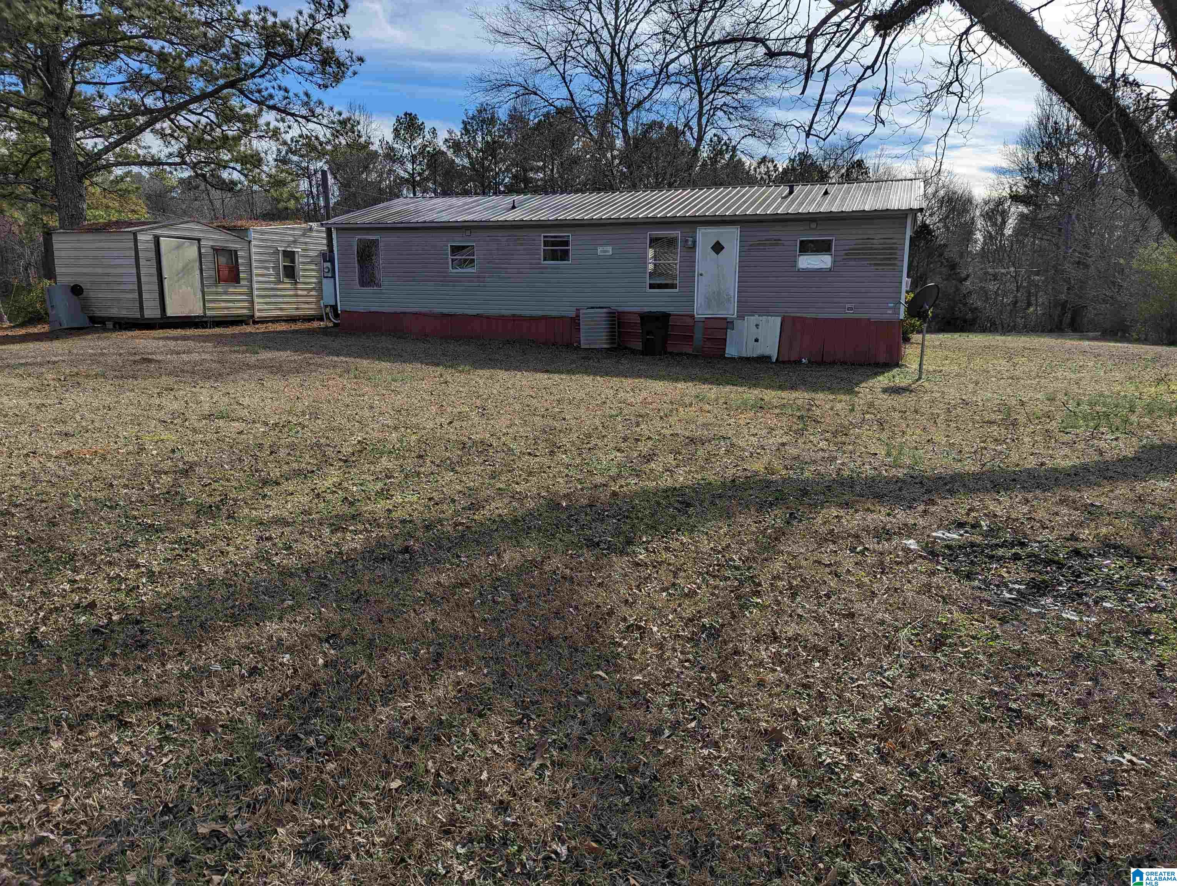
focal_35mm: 24
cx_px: 588
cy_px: 443
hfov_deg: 71.5
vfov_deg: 56.9
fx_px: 817
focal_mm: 6.81
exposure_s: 1/2058
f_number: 1.85
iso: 31
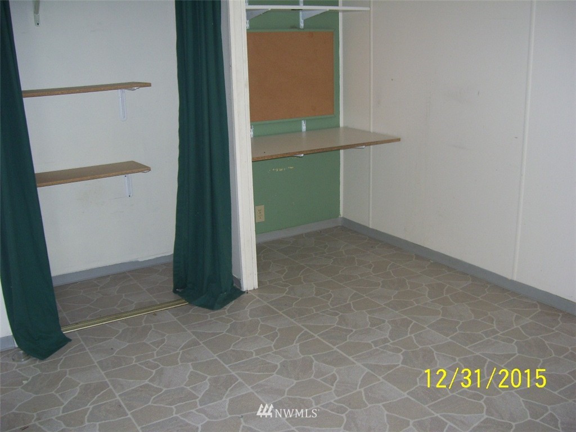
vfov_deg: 39.7
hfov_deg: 51.4
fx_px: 599
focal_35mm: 36
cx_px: 288
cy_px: 216
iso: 100
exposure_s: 1/60
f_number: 2.7
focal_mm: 6
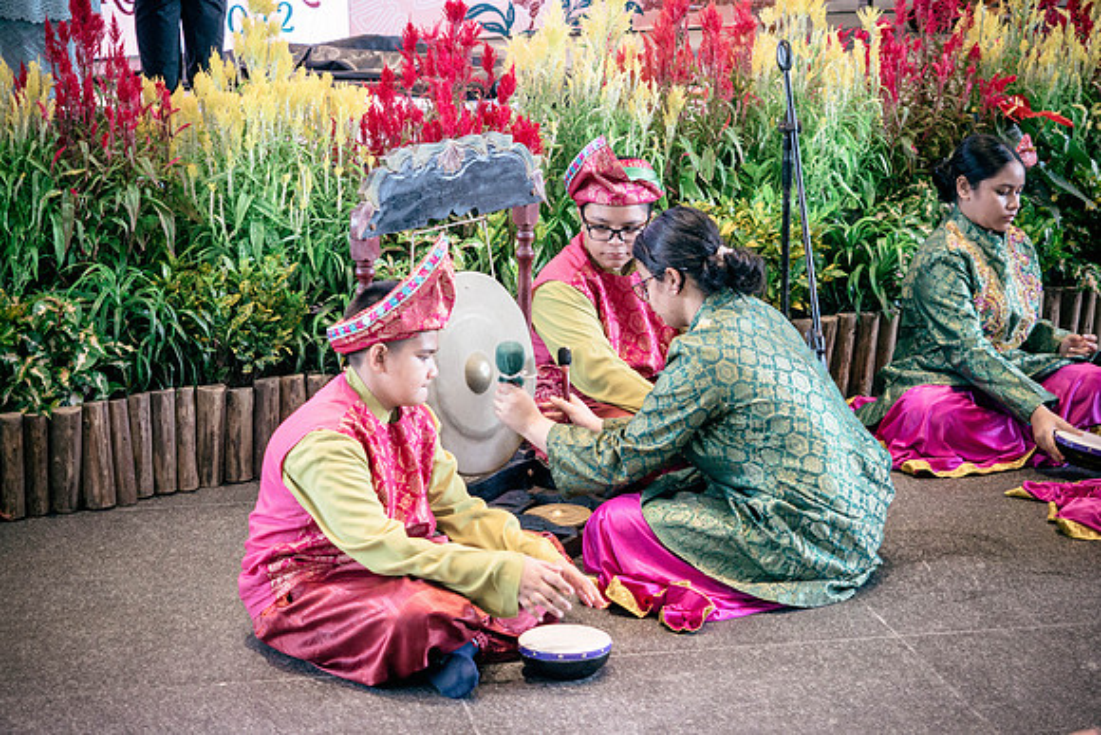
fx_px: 2641
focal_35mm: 86
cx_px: 550
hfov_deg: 23.6
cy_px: 368
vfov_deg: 15.8
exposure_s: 1/125
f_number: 2.8
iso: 2000
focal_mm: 40
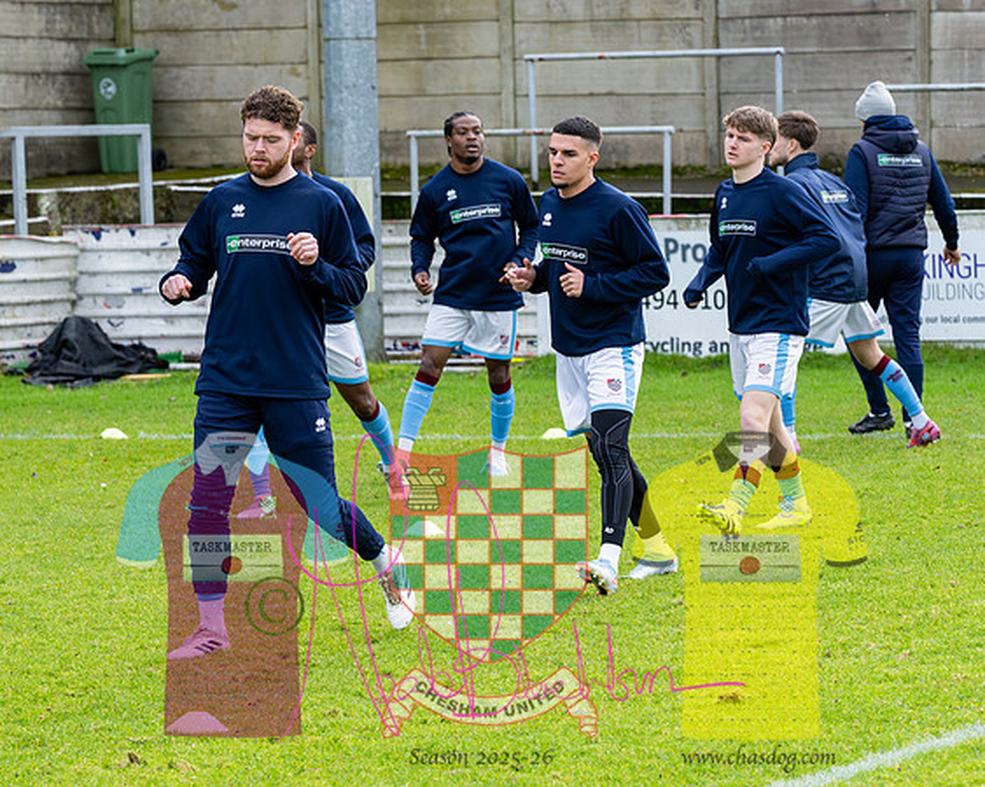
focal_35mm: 180
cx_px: 569
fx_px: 5231
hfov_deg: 10.8
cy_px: 394
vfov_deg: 8.6
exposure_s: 1/2000
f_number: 4.5
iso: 1250
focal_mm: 92
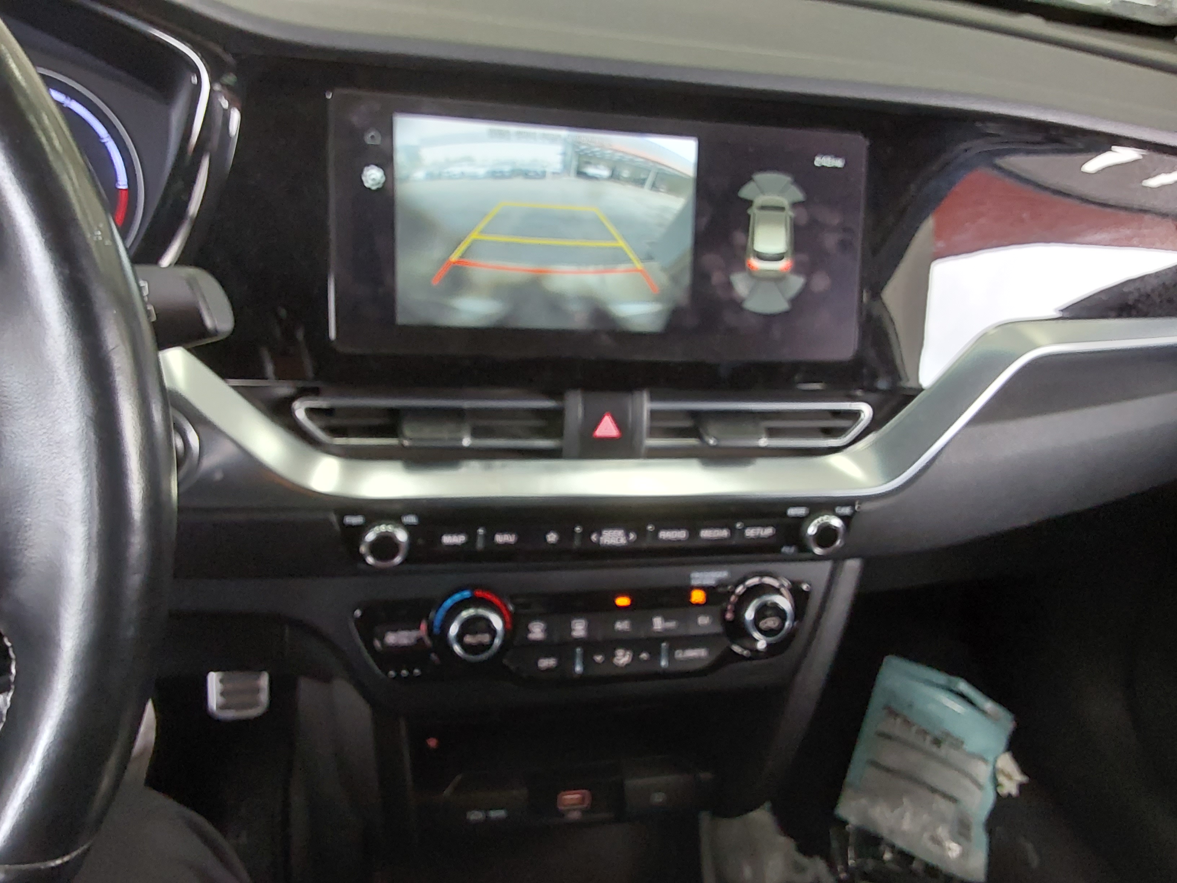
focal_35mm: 28
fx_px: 952
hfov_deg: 63.4
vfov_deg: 49.7
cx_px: 588
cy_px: 442
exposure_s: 1/60
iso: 200
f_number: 1.9
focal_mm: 2.91
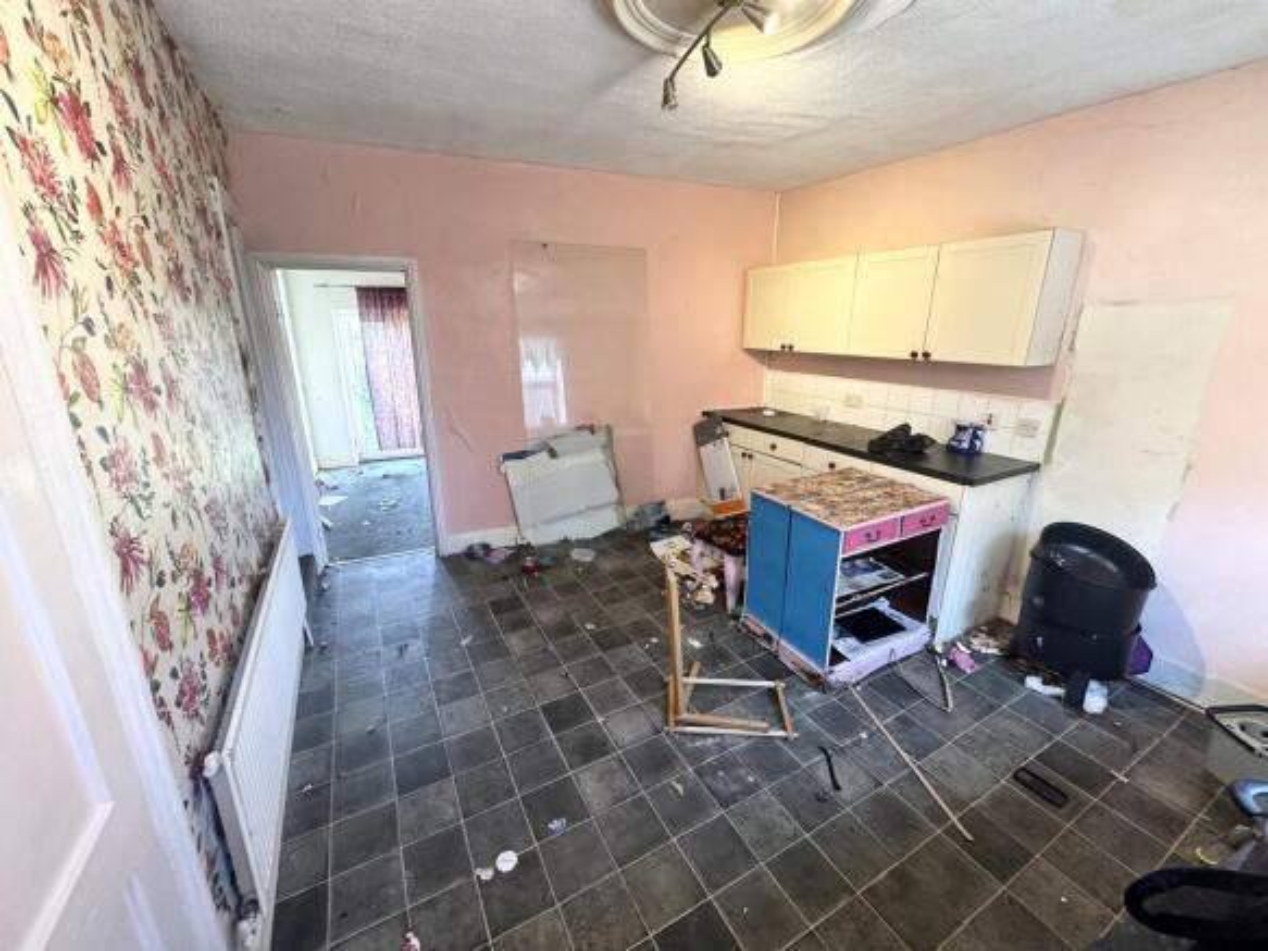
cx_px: 634
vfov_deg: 85.7
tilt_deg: -16.9
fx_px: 513
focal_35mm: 14
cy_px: 476
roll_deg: +0.1
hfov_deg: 102.1
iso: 320
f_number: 2.2
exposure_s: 1/63
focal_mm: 2.22
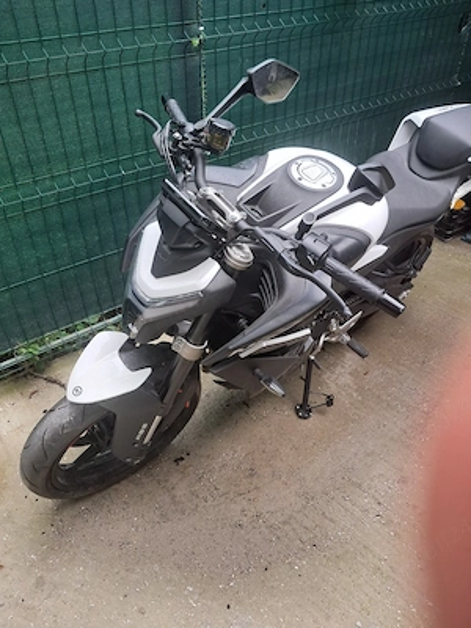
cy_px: 314
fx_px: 490
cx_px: 236
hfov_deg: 51.4
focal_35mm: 27
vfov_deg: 65.3
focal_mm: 4
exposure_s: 1/60.2
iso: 50
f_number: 1.8
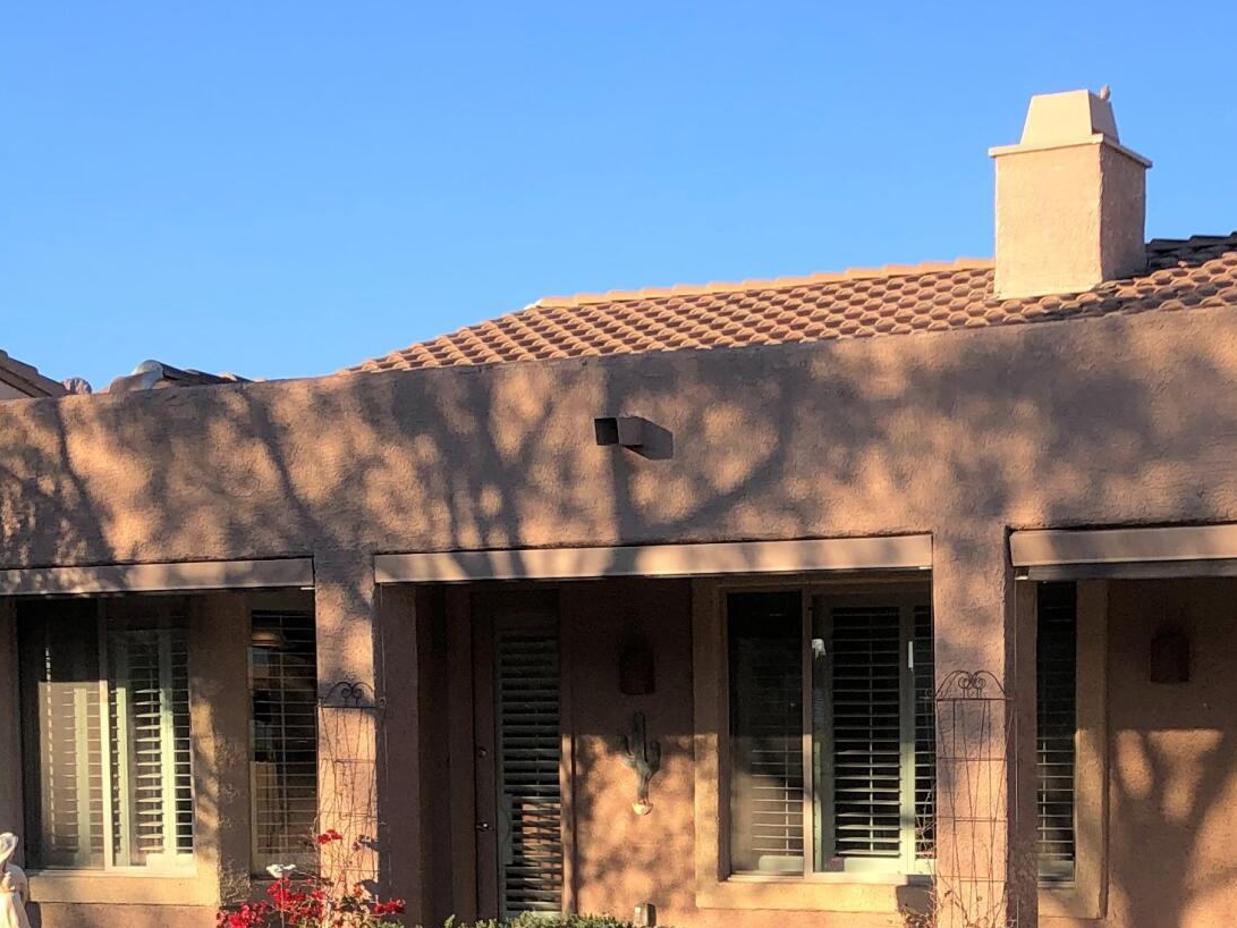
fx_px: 2751
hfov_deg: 25.1
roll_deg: +0.3
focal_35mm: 77
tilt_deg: -4.6
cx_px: 901
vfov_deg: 18.5
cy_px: 976
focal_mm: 3.99
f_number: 1.8
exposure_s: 1/906
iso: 20
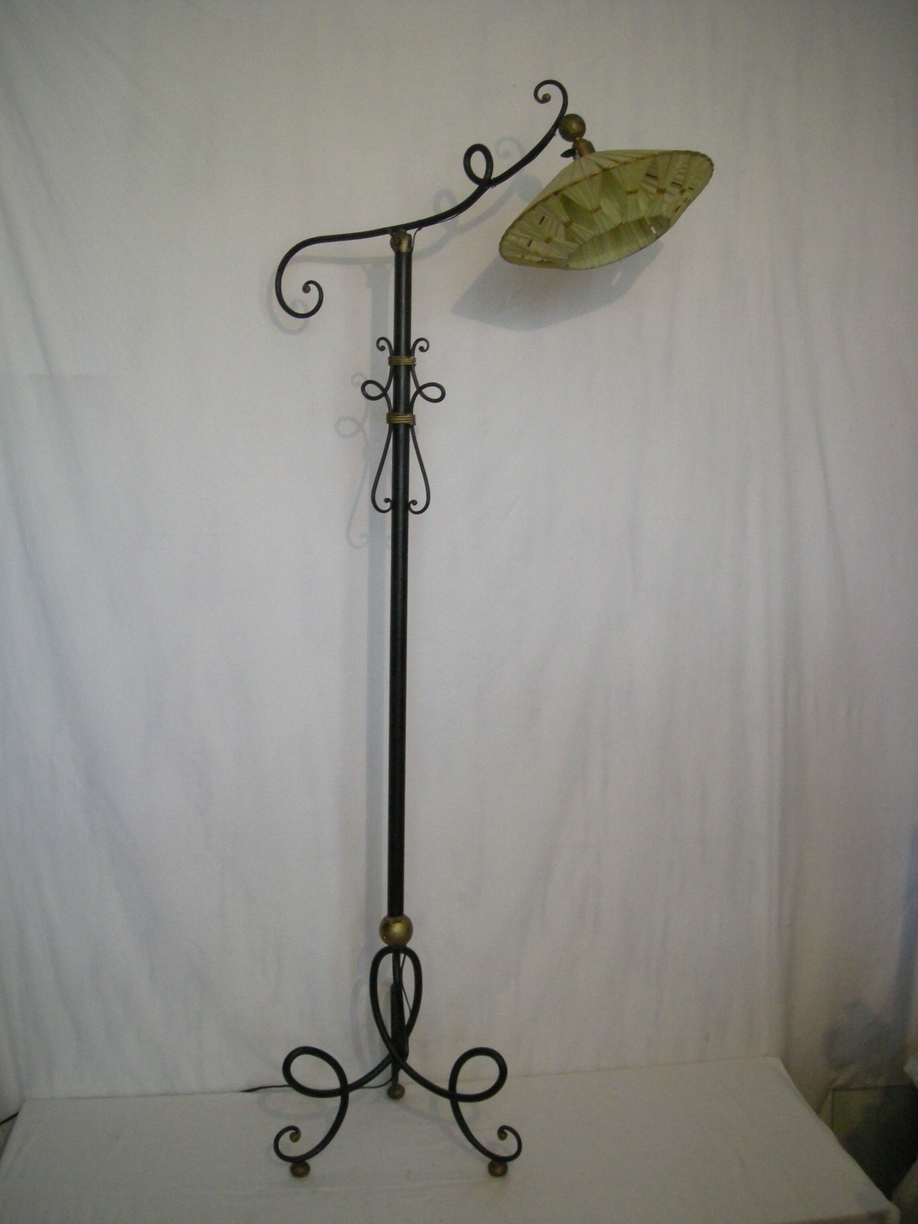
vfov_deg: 52.6
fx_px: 1238
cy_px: 612
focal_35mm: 35
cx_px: 459
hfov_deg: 40.7
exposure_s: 1/47.3
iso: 400
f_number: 2.8
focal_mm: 5.7
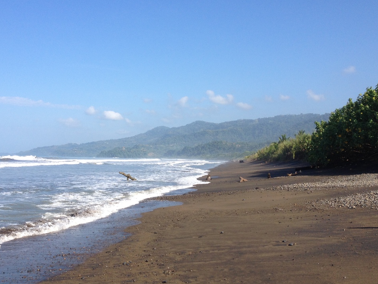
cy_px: 146
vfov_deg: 32.9
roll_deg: -1.0
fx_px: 480
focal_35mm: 44
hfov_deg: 42.9
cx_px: 183
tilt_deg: -0.8
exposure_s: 1/1416
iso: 50
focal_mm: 4.28
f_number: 2.4
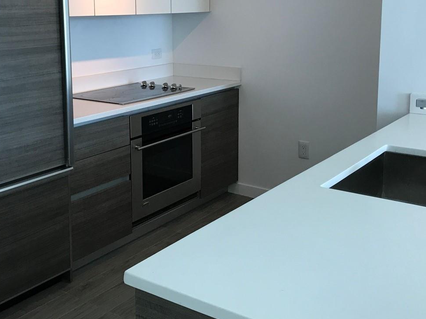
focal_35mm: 46
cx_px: 162
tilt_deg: -9.2
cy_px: 101
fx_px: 566
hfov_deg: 41.0
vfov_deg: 31.2
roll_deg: +1.9
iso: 25
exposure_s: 1/40
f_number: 1.8
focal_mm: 3.99
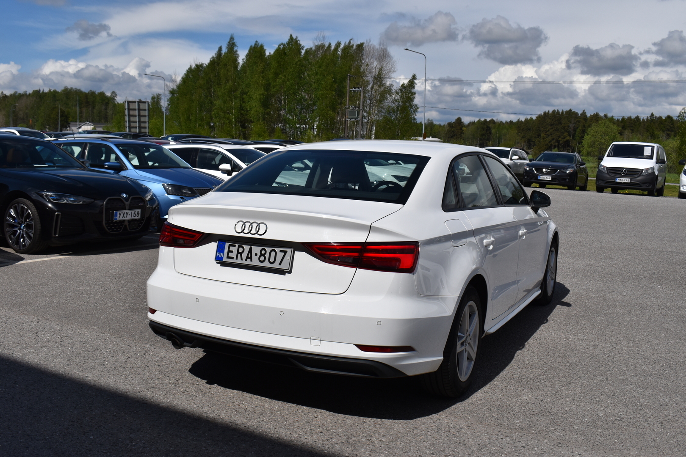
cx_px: 343
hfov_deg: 55.1
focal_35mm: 34
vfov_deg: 38.4
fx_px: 657
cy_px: 228
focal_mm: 23
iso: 200
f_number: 9.5
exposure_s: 1/1500
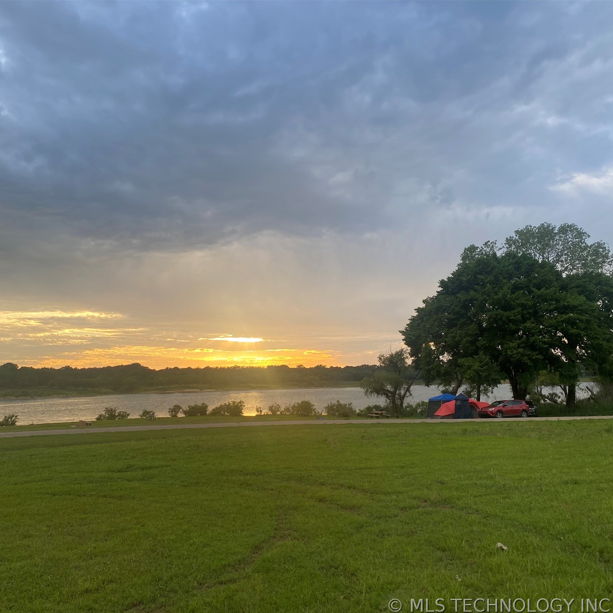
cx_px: 252
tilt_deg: +6.4
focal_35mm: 31
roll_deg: +1.0
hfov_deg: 52.3
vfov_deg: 52.5
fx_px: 621
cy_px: 310
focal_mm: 4.25
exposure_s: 1/317
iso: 32
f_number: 1.8
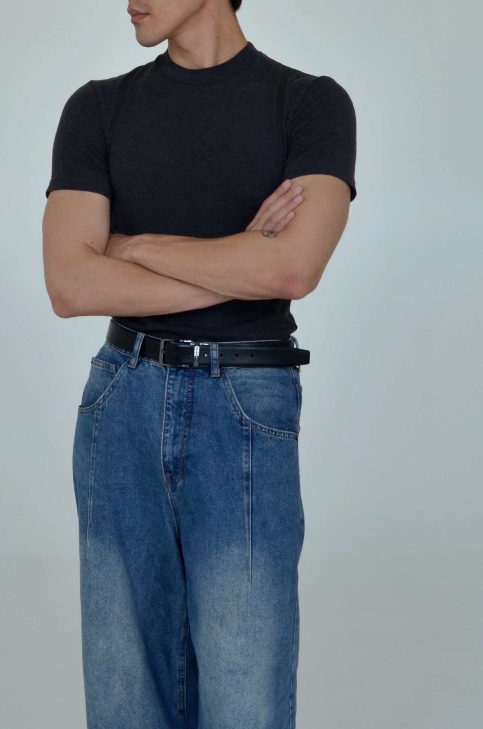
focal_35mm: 105
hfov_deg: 13.0
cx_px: 189
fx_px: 2122
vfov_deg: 19.5
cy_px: 364
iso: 100
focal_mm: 34
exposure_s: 1/20
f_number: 8
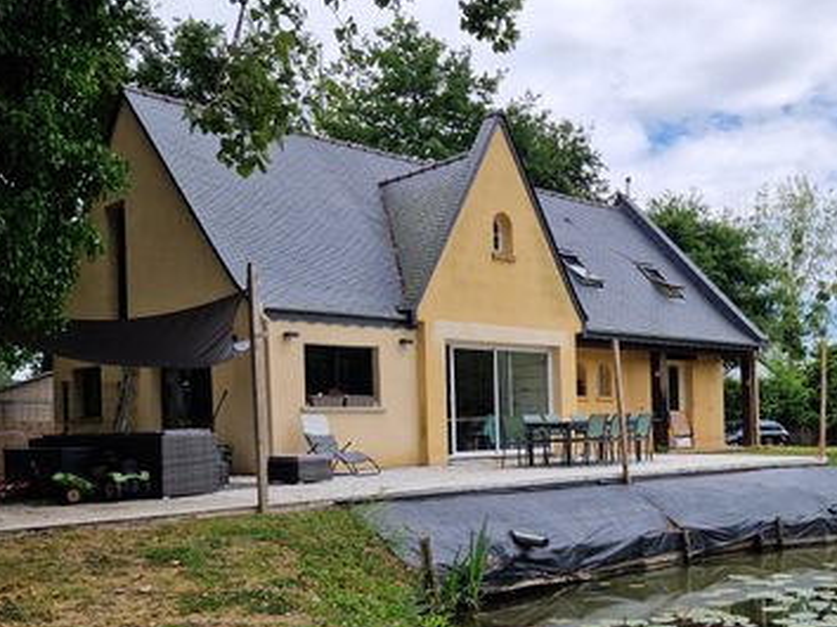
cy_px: 438
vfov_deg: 36.2
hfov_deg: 46.8
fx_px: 942
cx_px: 582
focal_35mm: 39
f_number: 1.8
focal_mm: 5.4
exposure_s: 1/1188
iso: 50
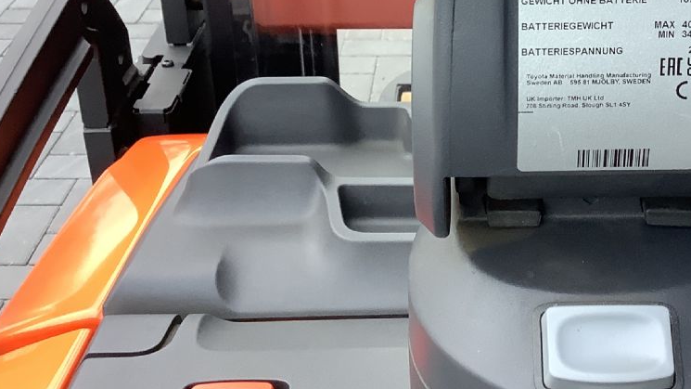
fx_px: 1063
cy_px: 48
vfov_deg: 20.4
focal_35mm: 58
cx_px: 478
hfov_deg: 35.6
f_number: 2.4
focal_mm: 3.3
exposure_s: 1/60
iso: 160
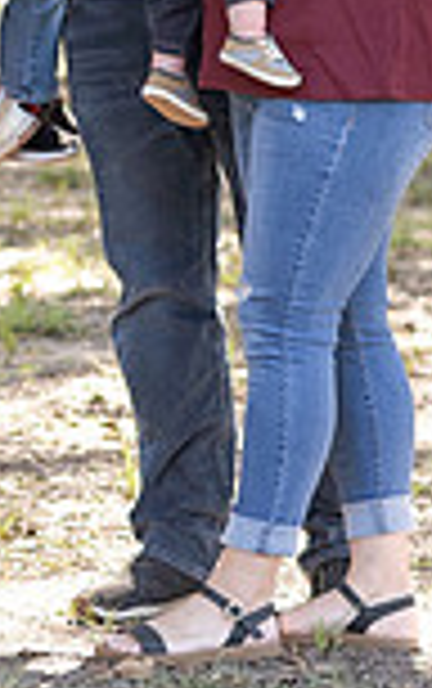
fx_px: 6875
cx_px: -503
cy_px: -176
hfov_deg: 3.6
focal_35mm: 366
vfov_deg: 5.7
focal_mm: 85
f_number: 3.2
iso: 640
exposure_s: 1/500
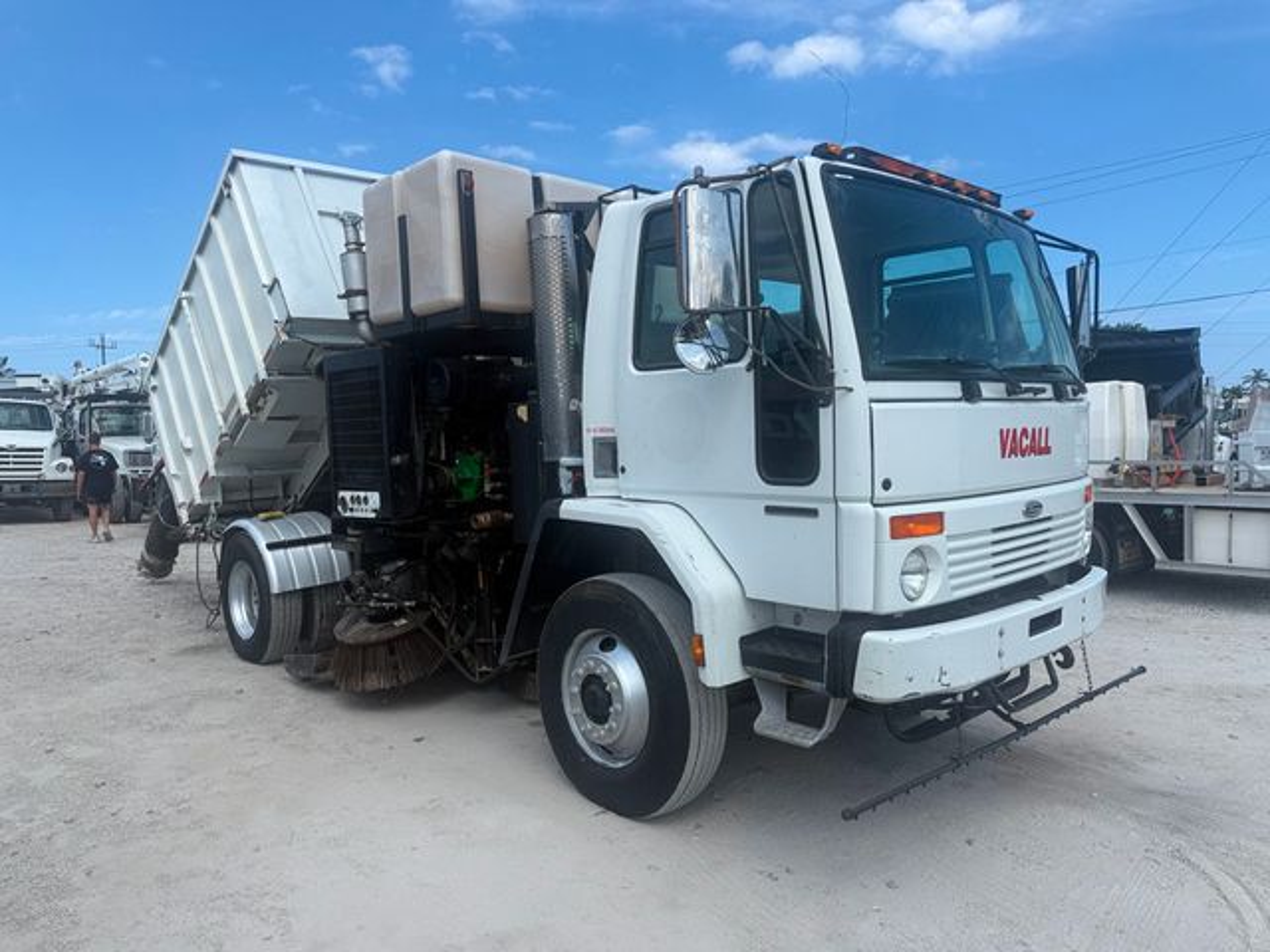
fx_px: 881
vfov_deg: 56.8
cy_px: 476
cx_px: 635
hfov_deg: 71.6
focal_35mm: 24
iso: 80
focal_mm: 6.76
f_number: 1.78
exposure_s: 1/4167
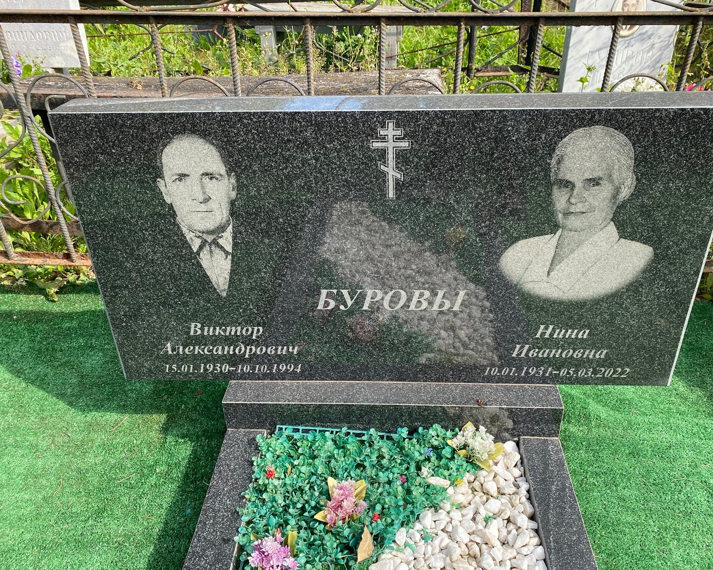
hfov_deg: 62.2
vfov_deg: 51.5
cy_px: 287
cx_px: 378
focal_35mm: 28
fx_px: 591
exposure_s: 1/772
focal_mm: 4.25
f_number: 1.8
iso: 32
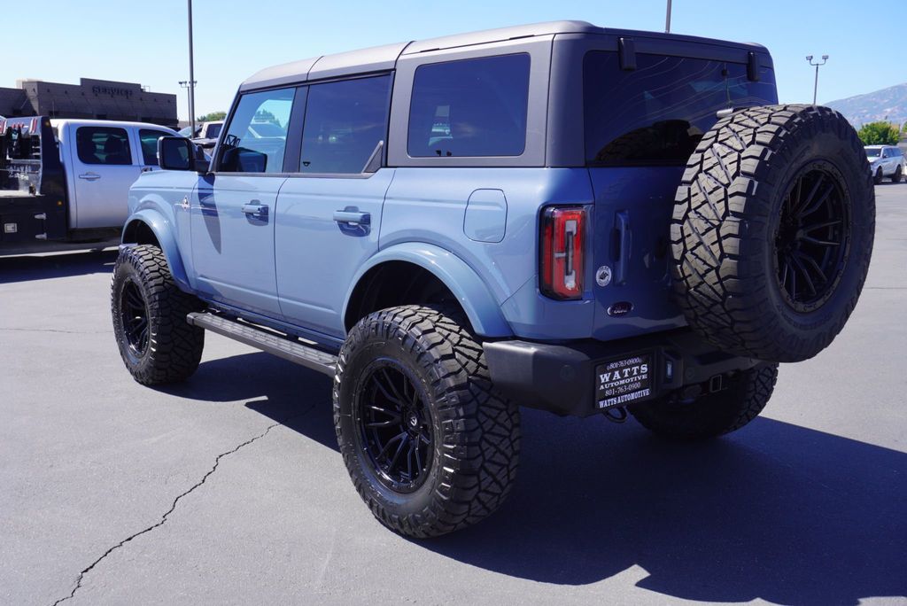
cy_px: 303
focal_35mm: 34
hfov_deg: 55.1
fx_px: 870
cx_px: 454
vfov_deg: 38.4
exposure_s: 1/125
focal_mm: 23
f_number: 8
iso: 100
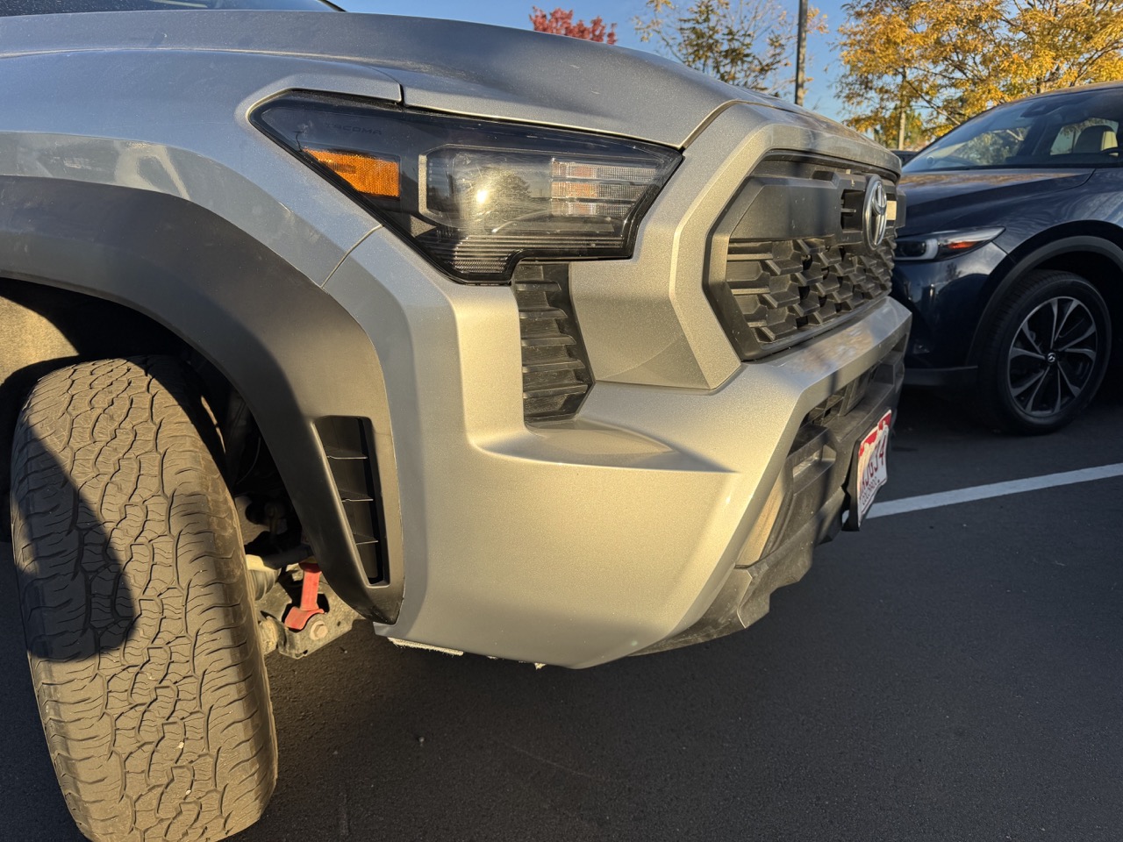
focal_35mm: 24
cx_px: 562
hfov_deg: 71.6
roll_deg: +1.6
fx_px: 779
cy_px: 421
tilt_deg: -14.8
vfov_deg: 56.8
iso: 80
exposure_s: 1/1818
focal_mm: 6.76
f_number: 1.78
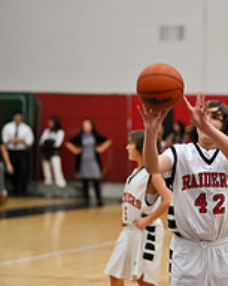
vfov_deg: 10.3
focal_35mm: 187
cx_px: 205
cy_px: 219
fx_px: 1581
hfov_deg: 8.2
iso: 1100
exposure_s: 1/500
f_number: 2
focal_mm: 85
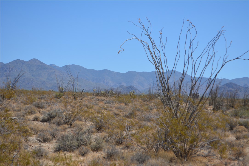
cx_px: 124
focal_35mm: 82
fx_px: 571
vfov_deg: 16.6
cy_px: 83
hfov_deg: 24.6
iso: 400
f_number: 7.1
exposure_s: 1/1600
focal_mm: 55
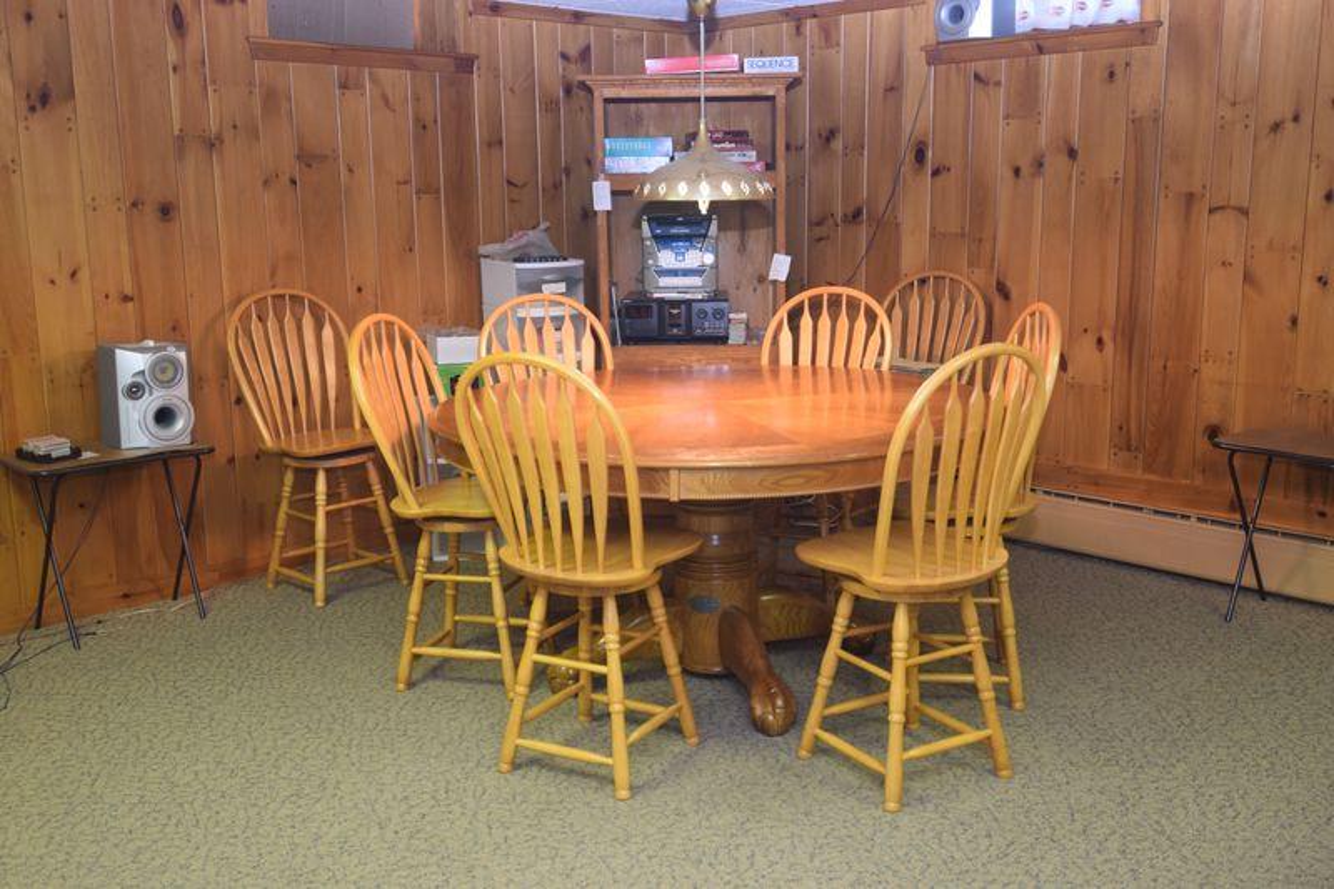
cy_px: 444
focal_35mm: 36
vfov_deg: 36.9
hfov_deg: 53.1
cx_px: 667
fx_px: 1334
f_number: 4
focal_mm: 24
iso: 1000
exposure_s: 1/60
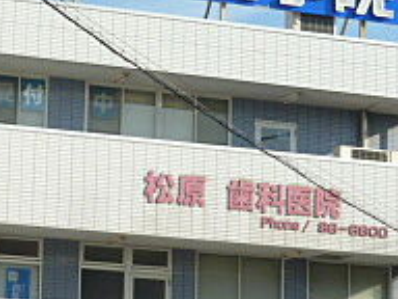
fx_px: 1920
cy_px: 183
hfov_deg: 11.8
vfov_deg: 8.9
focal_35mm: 167
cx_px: 68
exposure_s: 1/400
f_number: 5
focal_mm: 8.9
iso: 100
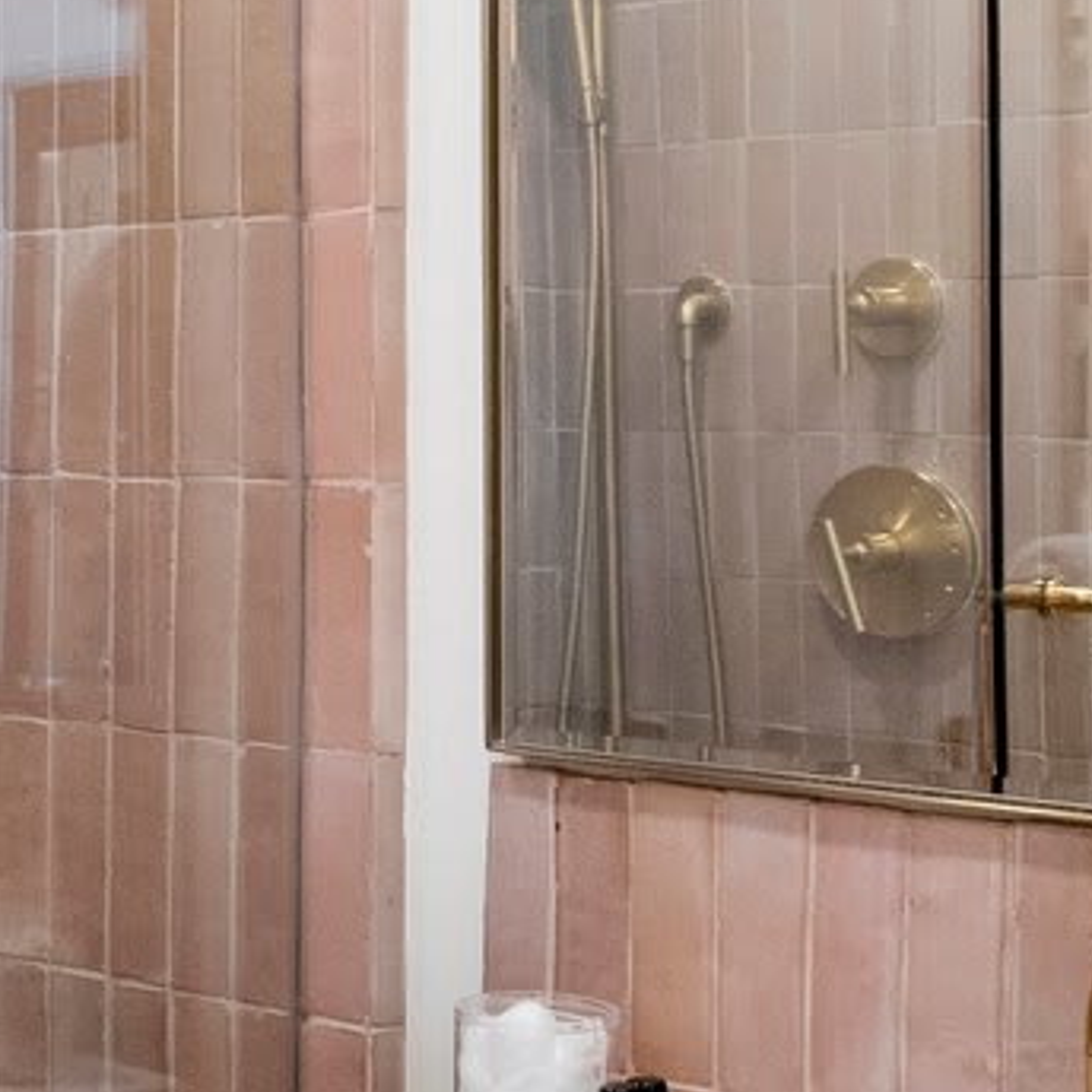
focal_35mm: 81
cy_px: 467
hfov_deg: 20.4
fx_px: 2891
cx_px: -105
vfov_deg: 21.4
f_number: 10
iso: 12800
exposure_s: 1/25
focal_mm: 16
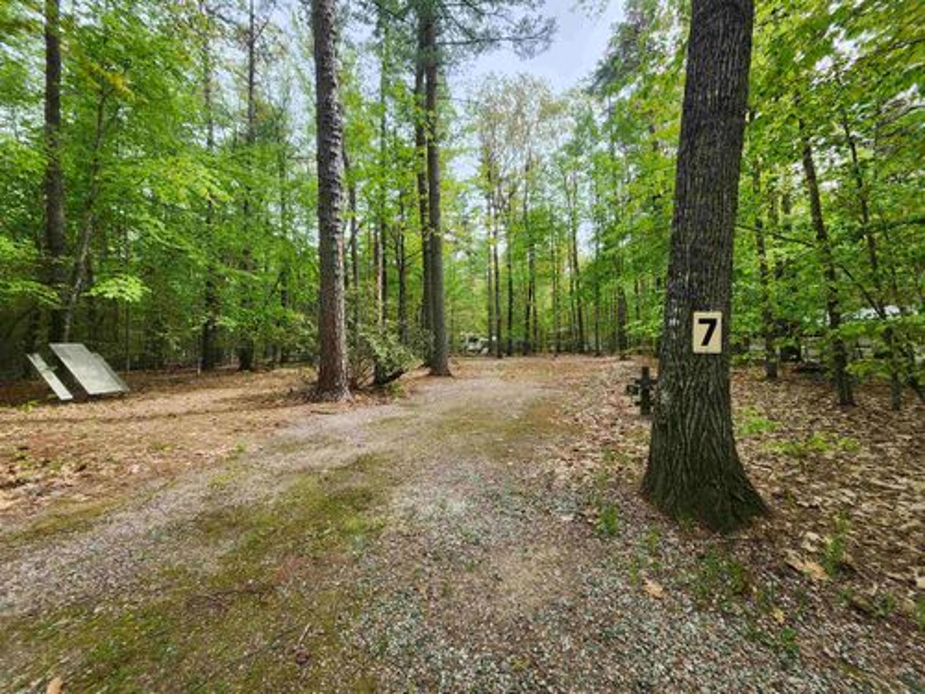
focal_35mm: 13
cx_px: 462
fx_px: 347
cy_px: 347
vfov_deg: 89.9
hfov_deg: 106.2
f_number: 2.2
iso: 40
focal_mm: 1.74
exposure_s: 1/307
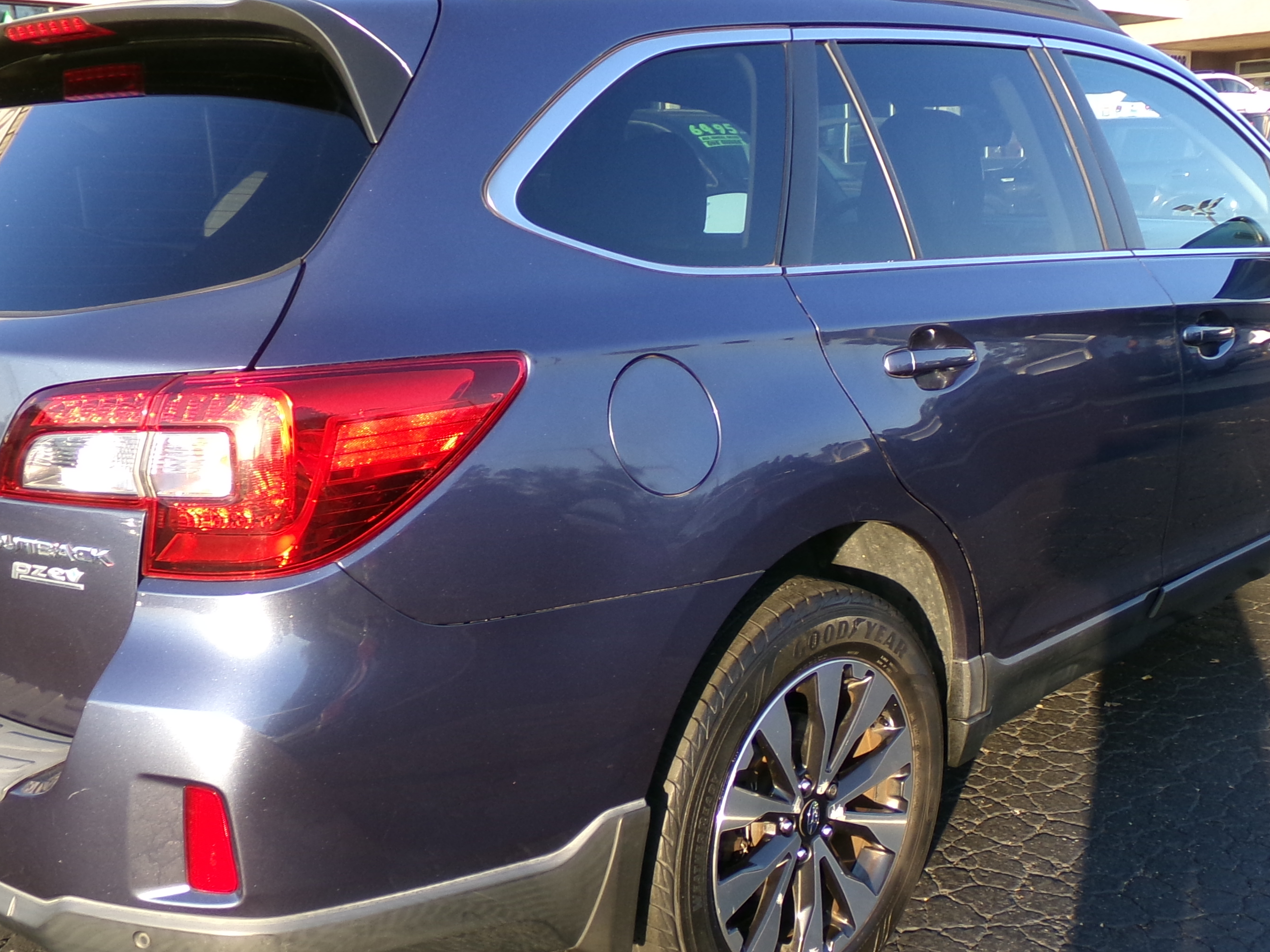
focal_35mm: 41
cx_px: 664
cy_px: 595
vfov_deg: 35.0
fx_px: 1504
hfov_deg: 45.8
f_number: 3.7
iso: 100
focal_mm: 4.3
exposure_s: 1/160
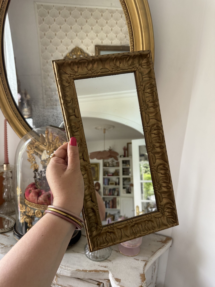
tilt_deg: -11.1
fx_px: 199
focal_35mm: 24
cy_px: 144
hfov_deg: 56.8
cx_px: 108
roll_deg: -3.9
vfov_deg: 71.6
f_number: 1.78
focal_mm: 6.76
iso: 200
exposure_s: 1/121
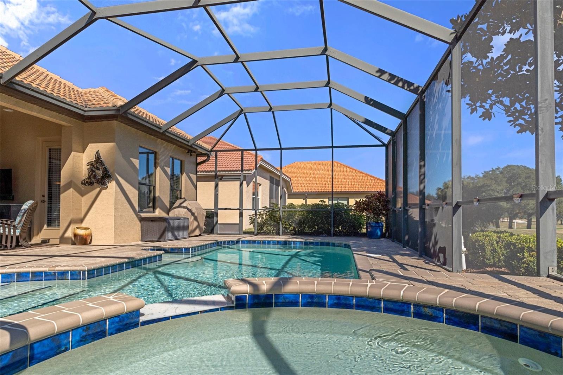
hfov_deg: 85.4
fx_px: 305
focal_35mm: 20
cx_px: 282
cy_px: 188
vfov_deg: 63.2
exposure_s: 1/320
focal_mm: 13
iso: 320
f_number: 8
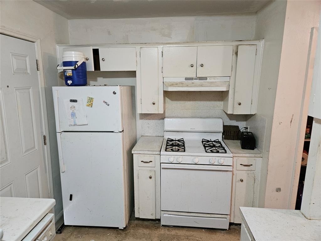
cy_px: 120
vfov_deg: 58.9
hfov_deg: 73.9
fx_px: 213
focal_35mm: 23
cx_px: 160
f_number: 1.8
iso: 800
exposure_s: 1/60
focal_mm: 5.4
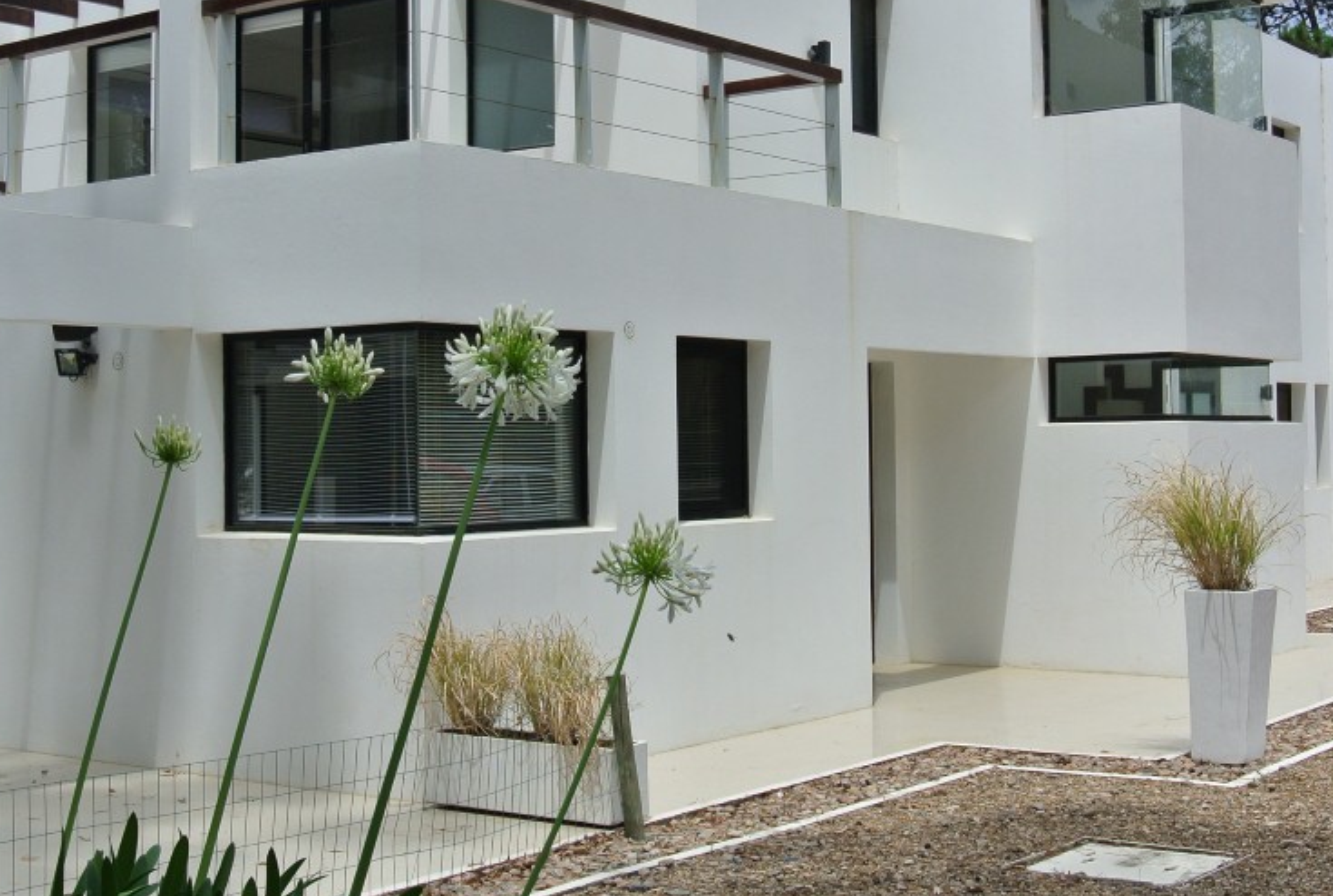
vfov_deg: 24.3
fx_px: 2079
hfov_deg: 35.5
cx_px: 718
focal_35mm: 56
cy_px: 363
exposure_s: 1/1000
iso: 100
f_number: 5
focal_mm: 13.5
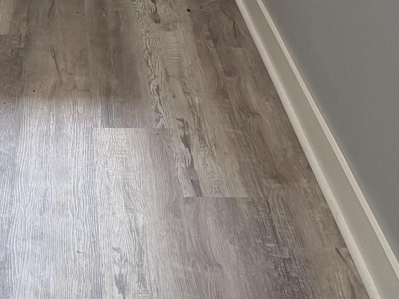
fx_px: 1037
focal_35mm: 90
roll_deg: +1.0
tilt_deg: -9.8
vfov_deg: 14.9
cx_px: 21
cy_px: -190
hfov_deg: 21.2
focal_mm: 6.76
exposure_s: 1/120
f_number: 1.78
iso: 125
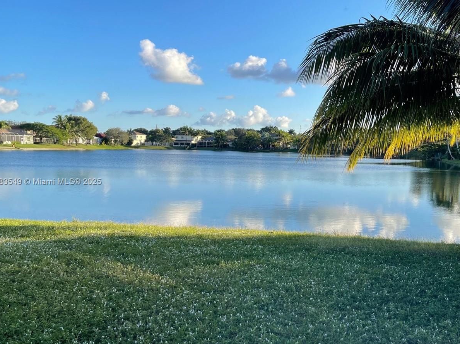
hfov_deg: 52.1
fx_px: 465
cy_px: 182
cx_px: 287
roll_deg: -1.1
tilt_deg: -5.6
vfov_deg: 40.7
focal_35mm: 35
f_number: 1.6
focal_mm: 5.1
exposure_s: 1/1852
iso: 32
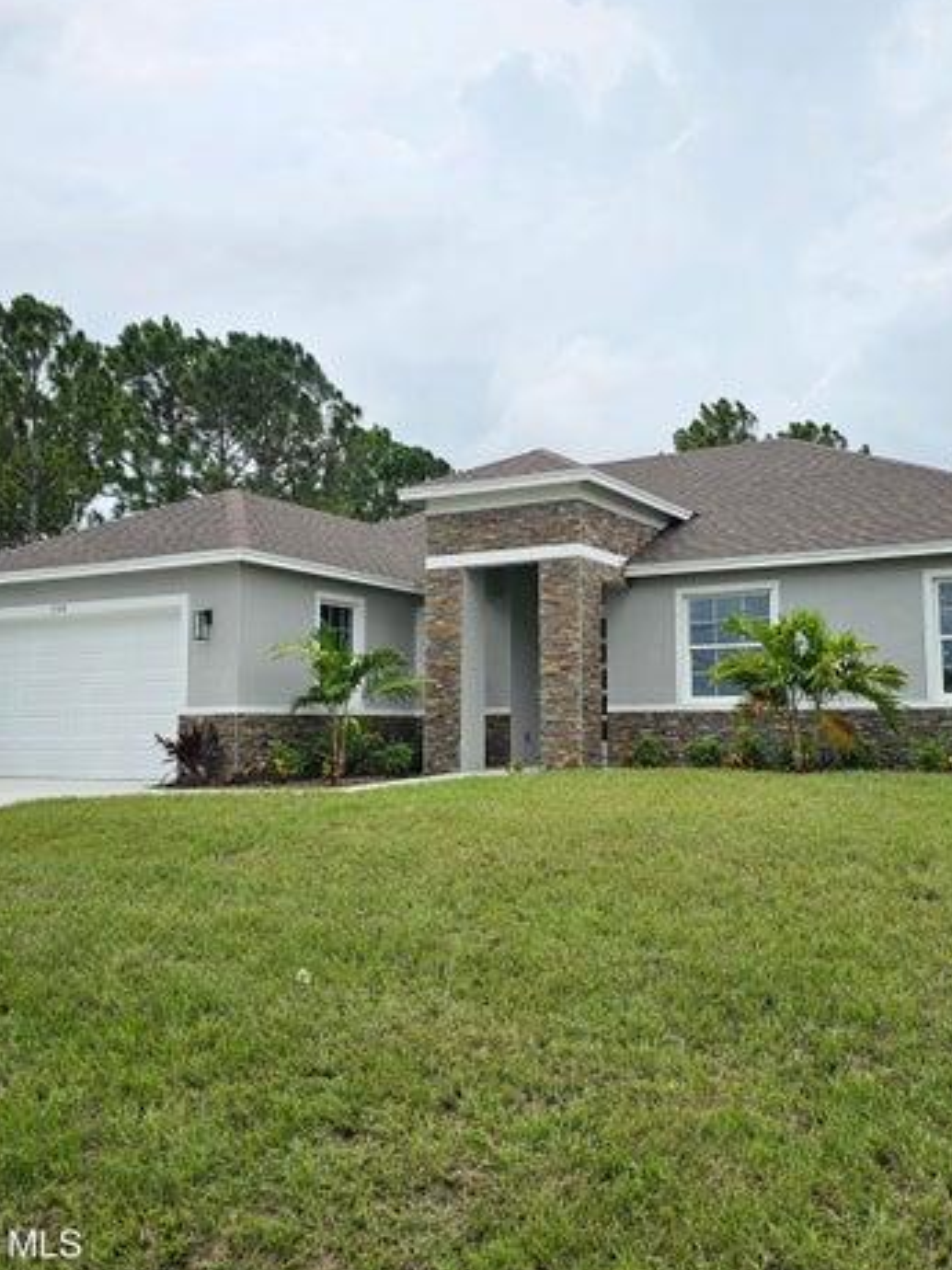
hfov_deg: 44.0
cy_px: 643
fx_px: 1173
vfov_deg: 56.8
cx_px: 544
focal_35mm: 32
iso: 10
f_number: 1.7
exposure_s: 1/1632
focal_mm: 6.3
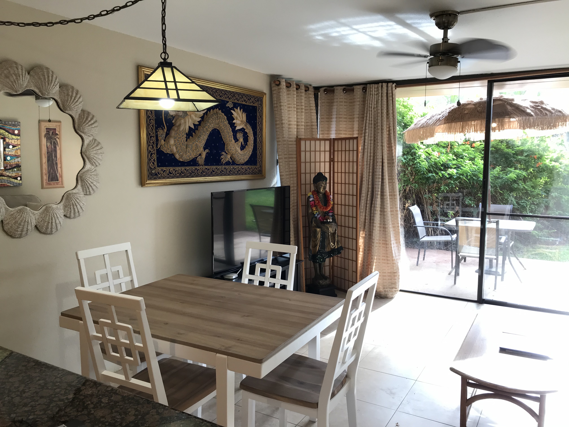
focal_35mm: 28
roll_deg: +0.8
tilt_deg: -7.3
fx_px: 460
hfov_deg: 63.4
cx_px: 284
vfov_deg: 49.7
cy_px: 214
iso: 25
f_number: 1.8
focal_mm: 3.99
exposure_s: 1/40
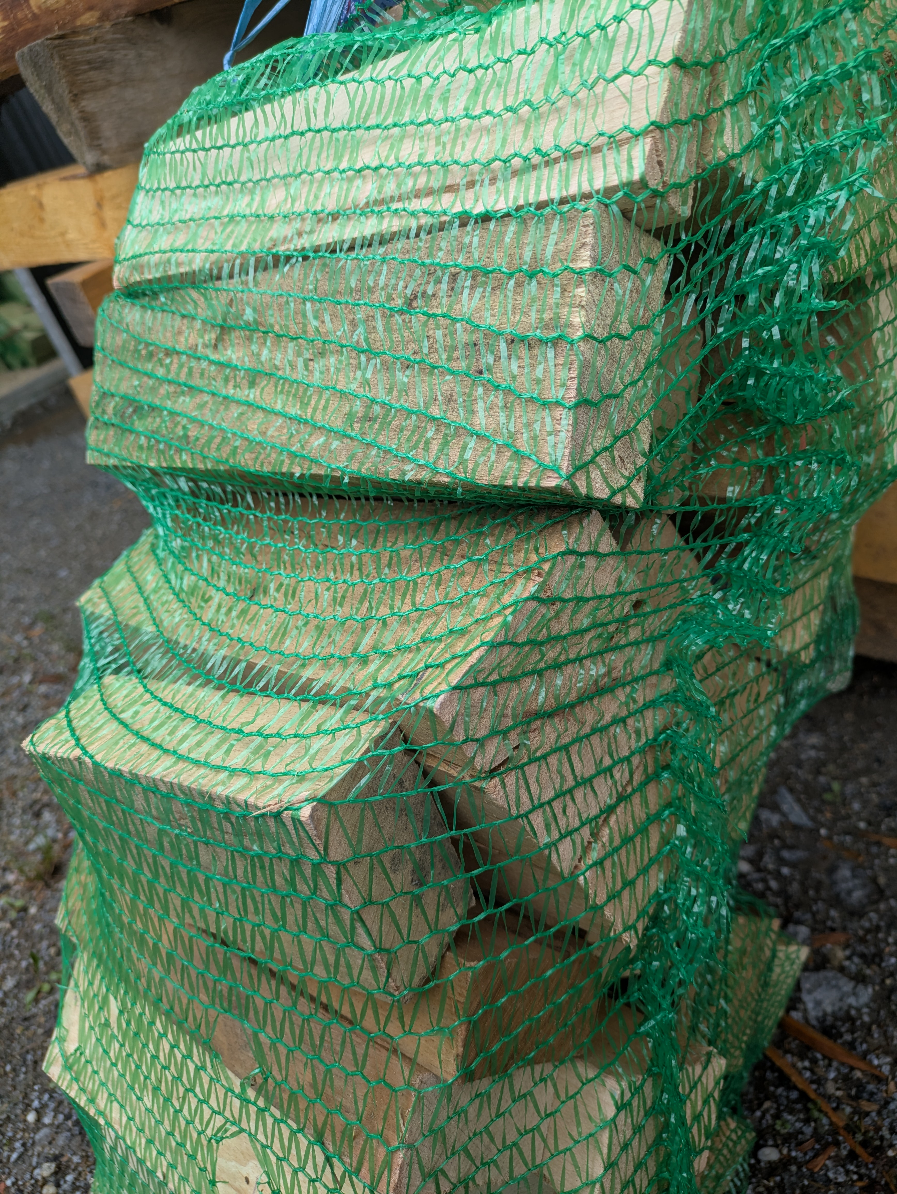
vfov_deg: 69.4
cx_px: 448
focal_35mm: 25
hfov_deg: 54.9
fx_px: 863
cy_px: 597
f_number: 1.89
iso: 41
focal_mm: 5.43
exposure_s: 1/204
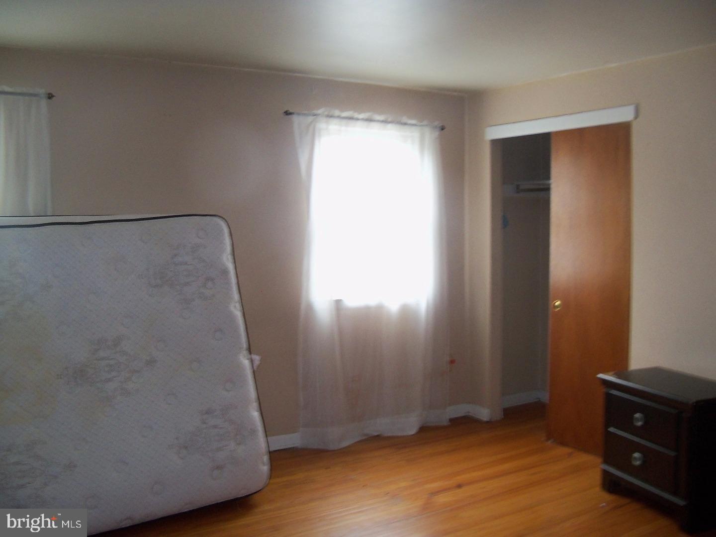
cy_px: 268
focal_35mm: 35
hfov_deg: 52.6
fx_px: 724
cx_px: 358
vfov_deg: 40.7
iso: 200
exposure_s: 1/30
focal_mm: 6.2
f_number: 3.5
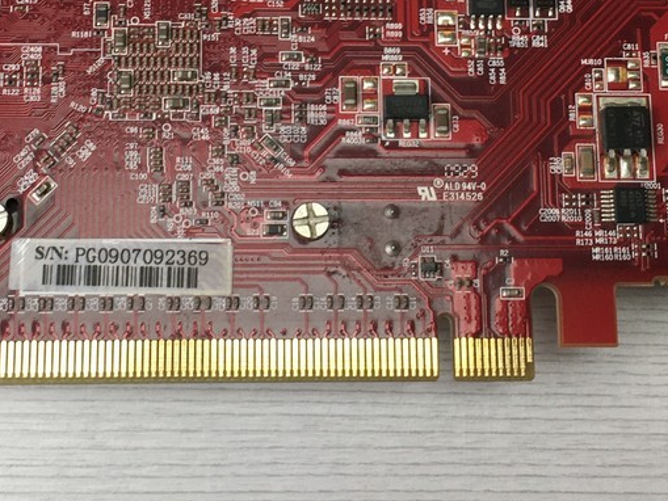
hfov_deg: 23.8
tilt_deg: -76.6
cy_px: 17
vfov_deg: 17.6
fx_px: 1583
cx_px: 311
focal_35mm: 82
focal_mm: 4.15
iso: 40
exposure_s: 1/100
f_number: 2.2
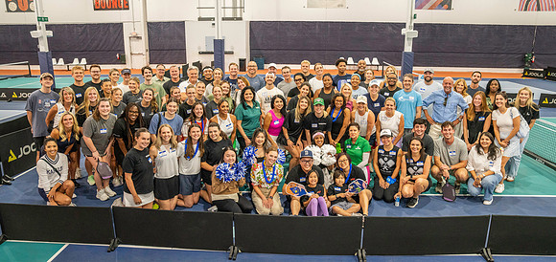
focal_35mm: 27
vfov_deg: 37.7
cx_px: 272
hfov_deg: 71.7
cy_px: 135
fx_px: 385
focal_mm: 24
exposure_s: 1/160
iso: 3200
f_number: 4.5
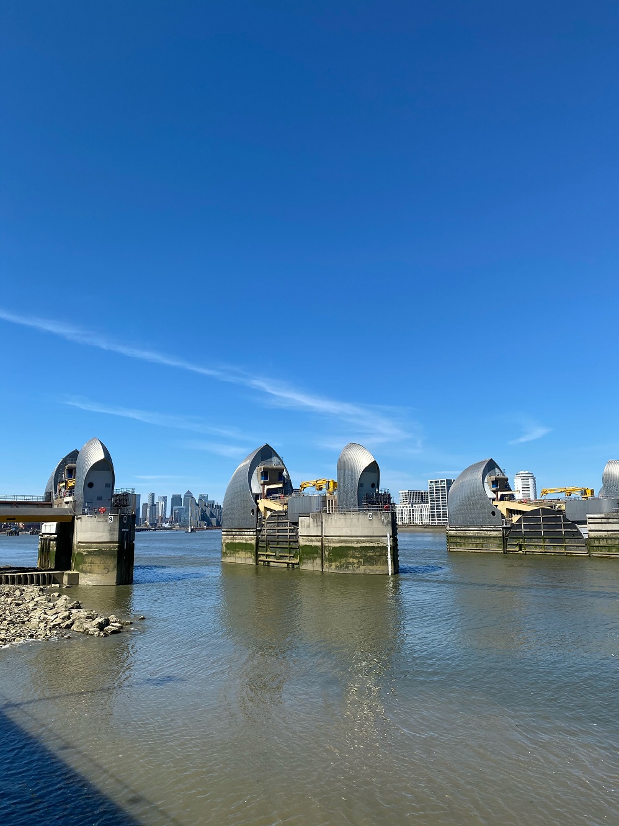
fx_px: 620
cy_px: 413
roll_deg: +2.0
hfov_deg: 53.1
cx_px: 310
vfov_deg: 67.3
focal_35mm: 26
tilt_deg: +12.4
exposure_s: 1/3205
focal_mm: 4.25
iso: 32
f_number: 1.8
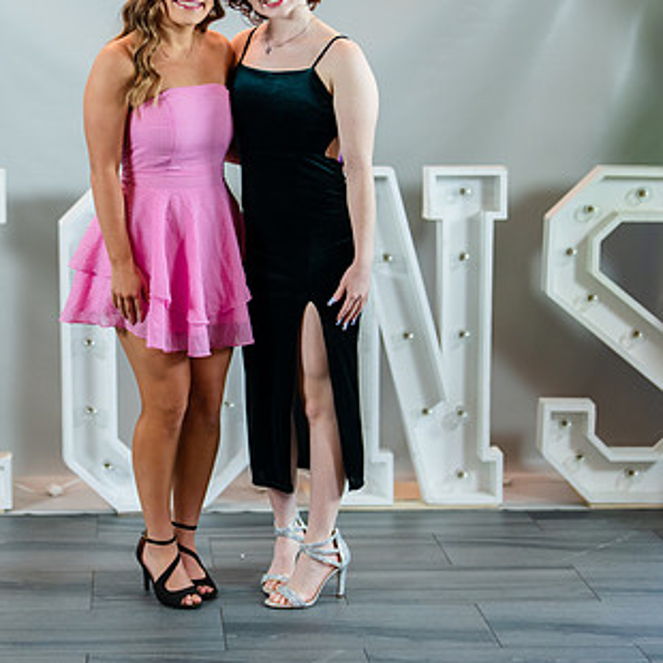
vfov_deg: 20.9
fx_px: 1799
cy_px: 276
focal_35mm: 83
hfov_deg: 20.8
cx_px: 214
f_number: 1.2
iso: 500
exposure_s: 1/320
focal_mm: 50
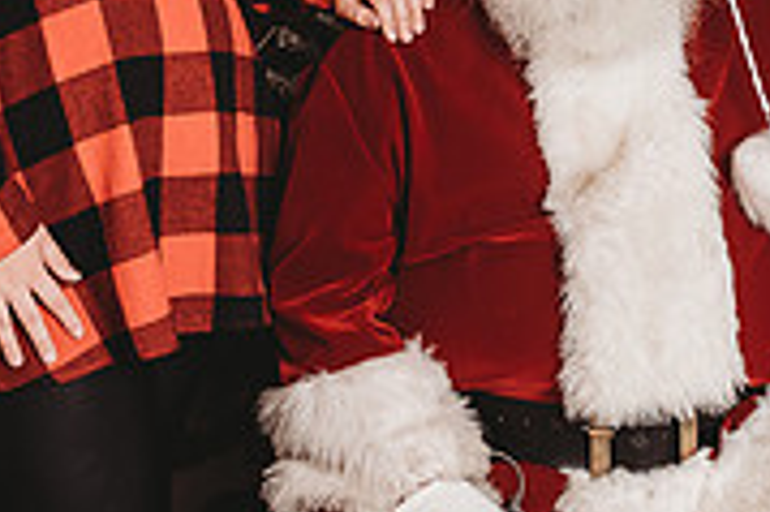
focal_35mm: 102
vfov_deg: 13.3
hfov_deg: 19.8
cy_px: 109
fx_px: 2180
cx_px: 626
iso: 100
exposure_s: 1/160
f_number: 3.2
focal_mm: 24
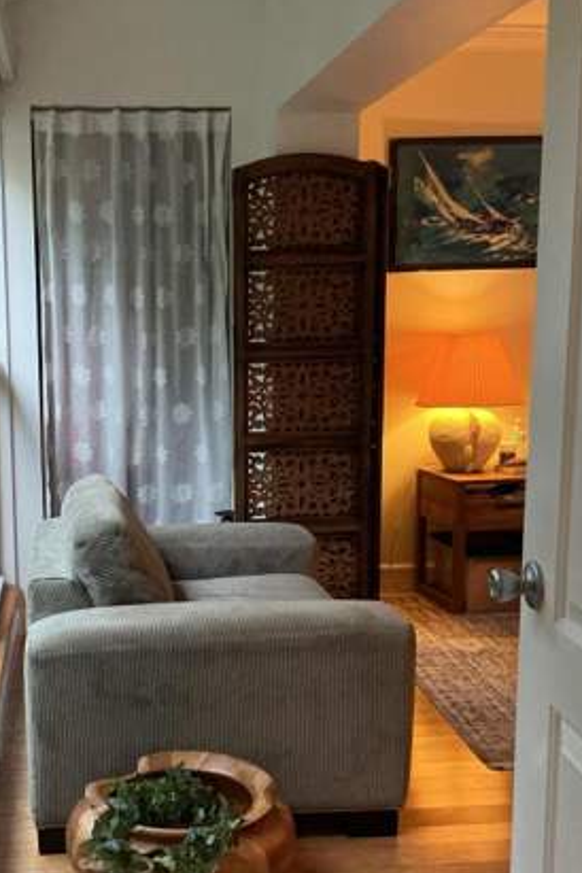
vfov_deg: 41.8
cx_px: 164
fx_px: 1140
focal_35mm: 47
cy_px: 499
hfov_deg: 28.3
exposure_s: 1/60
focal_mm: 3
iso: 200
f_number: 1.8
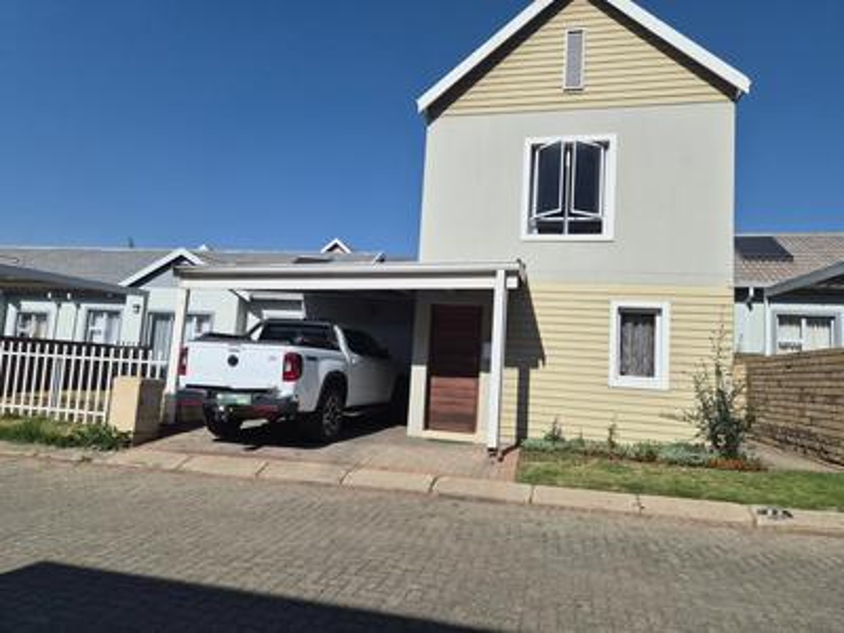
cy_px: 316
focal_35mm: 23
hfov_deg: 73.9
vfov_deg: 58.9
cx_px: 422
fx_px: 561
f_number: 1.8
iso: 64
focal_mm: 5.4
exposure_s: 1/10000
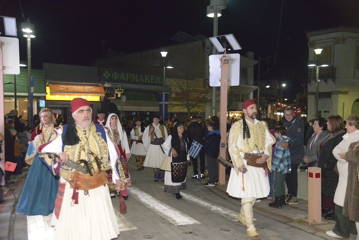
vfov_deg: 37.9
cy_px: 120
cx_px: 180
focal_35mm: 35
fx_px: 349
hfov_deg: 54.4
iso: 10000
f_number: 4.5
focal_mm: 35
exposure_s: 1/200
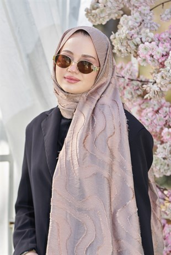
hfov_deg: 11.2
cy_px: 128
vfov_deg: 16.6
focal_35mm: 123
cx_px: 86
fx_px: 875
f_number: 4
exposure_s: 1/250
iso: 200
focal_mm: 123
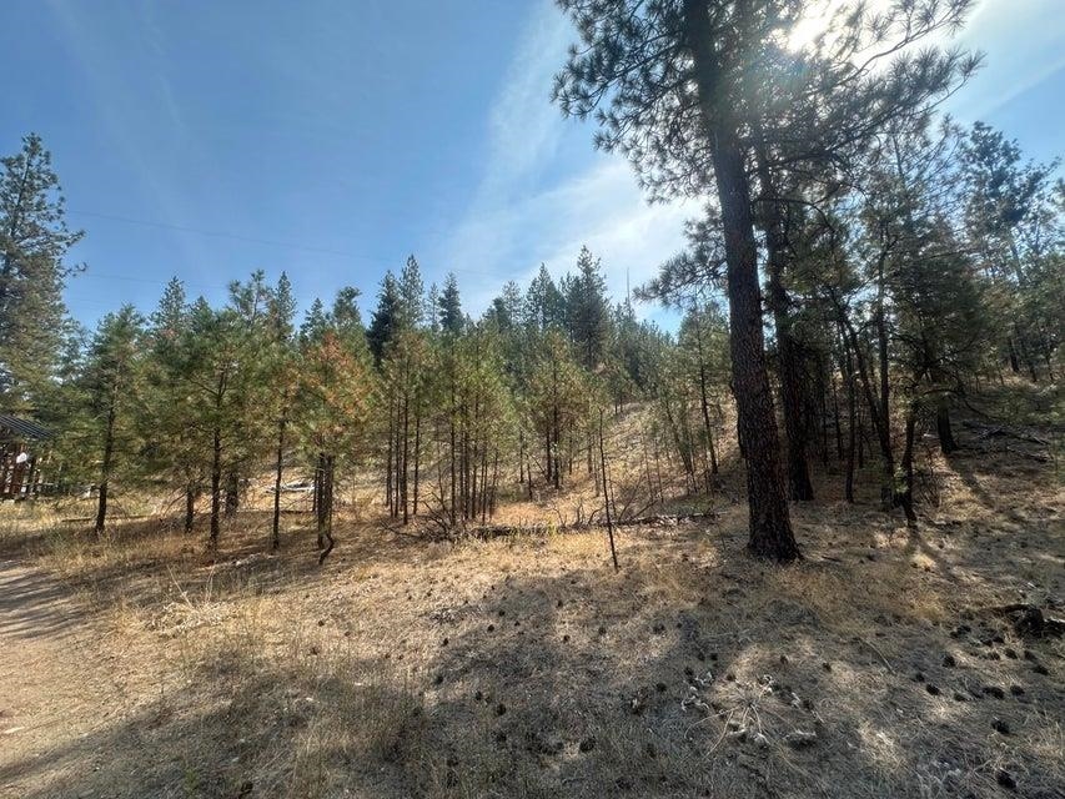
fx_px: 431
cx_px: 532
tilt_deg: +12.1
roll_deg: +0.3
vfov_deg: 85.7
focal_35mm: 14
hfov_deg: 102.1
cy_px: 400
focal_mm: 2.22
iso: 50
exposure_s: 1/1304
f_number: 2.2
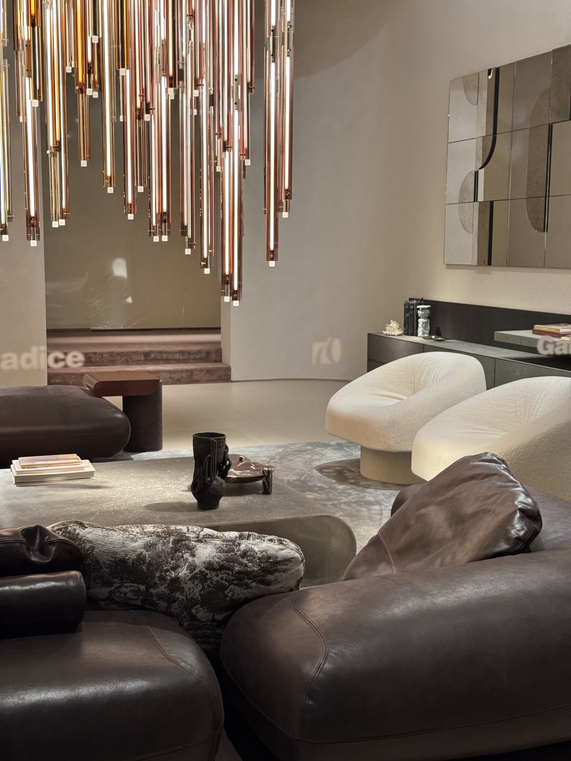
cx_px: 286
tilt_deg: -7.2
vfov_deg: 39.7
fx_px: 1056
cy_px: 380
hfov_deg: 30.3
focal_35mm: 48
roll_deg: -0.2
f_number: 1.78
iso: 125
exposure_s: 1/59
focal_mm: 6.76
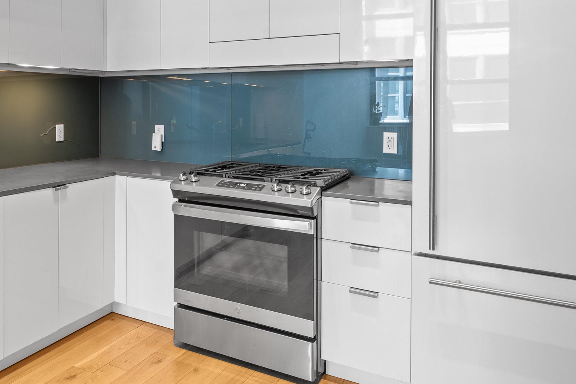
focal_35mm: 32
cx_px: 136
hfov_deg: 55.6
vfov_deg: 40.1
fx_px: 512
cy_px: 103
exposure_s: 1/1.67
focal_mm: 15
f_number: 8
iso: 400
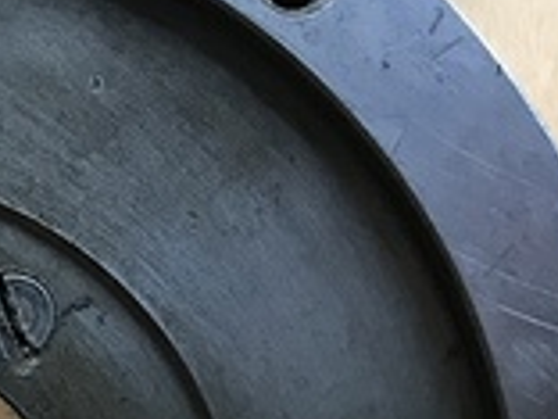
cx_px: -193
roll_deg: +0.5
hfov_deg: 16.1
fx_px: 1854
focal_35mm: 115
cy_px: 552
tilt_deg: -0.5
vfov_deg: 12.5
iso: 80
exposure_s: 1/15
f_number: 1.8
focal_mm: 3.99
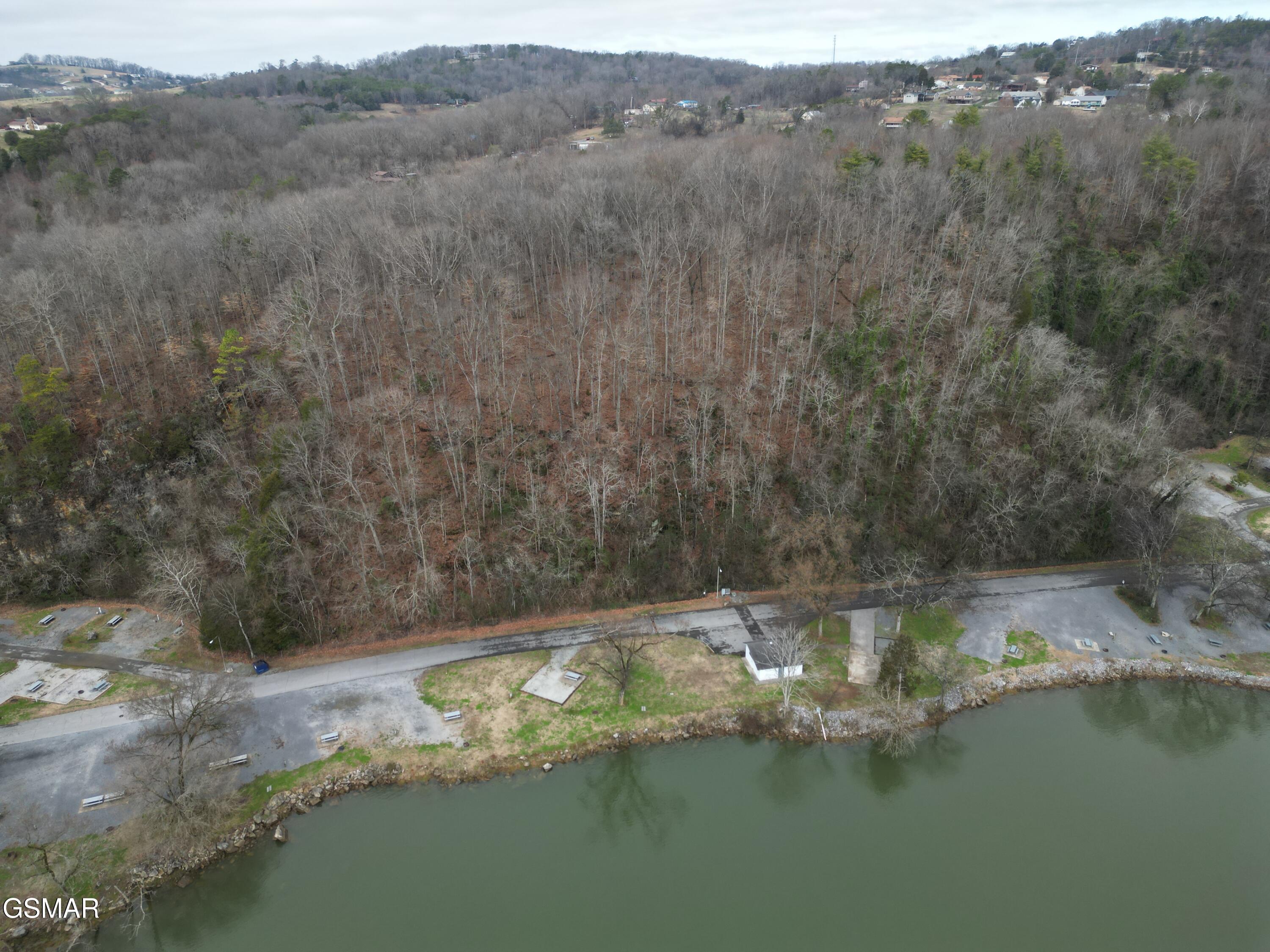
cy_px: 476
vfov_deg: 56.8
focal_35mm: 24
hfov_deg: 71.6
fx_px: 881
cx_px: 635
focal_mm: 6.72
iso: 110
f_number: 1.7
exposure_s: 1/1000
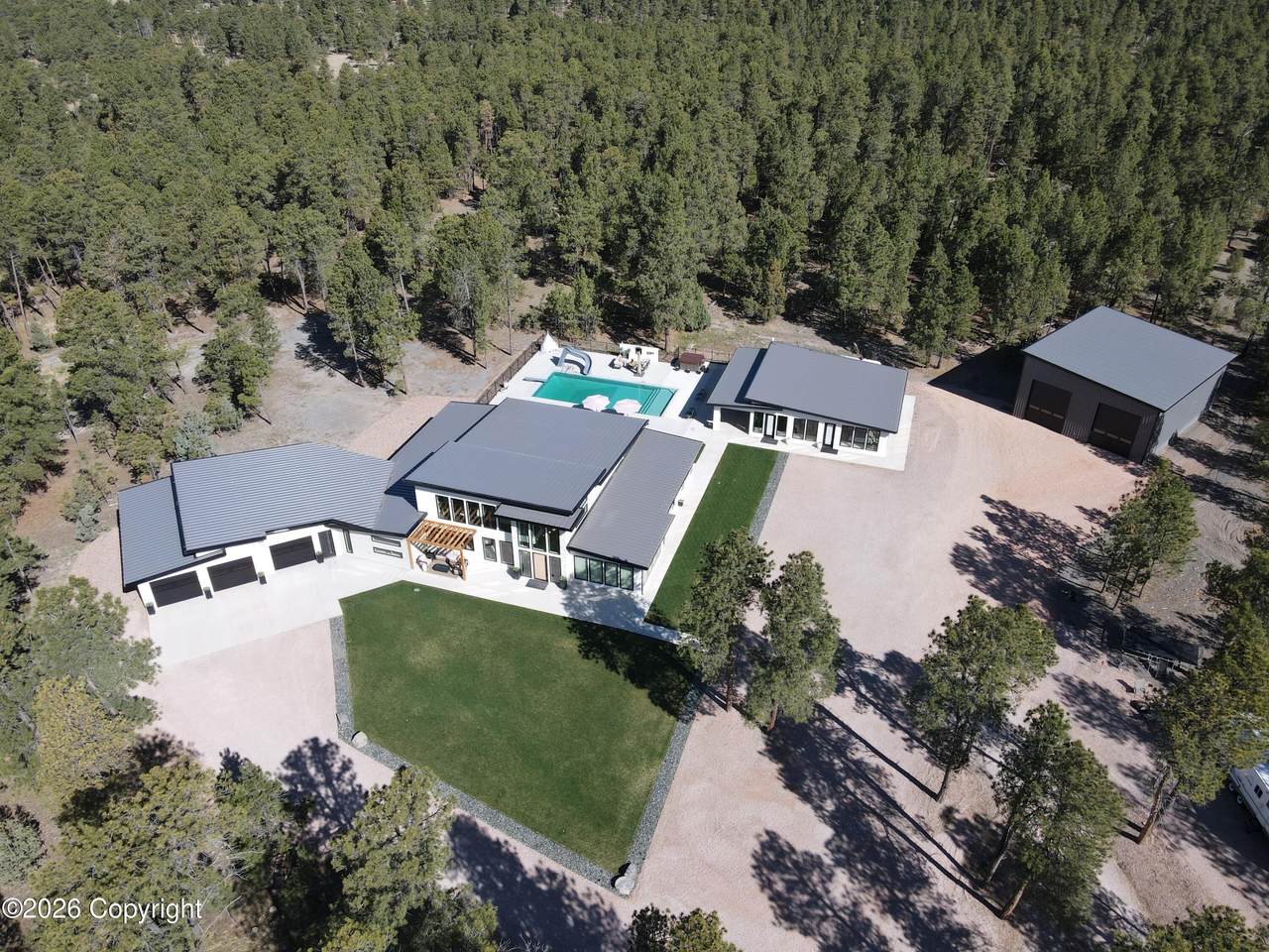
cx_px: 634
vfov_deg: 56.8
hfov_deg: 71.6
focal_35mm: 24
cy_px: 476
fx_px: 880
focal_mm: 4.5
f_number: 2.8
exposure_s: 1/30
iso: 100
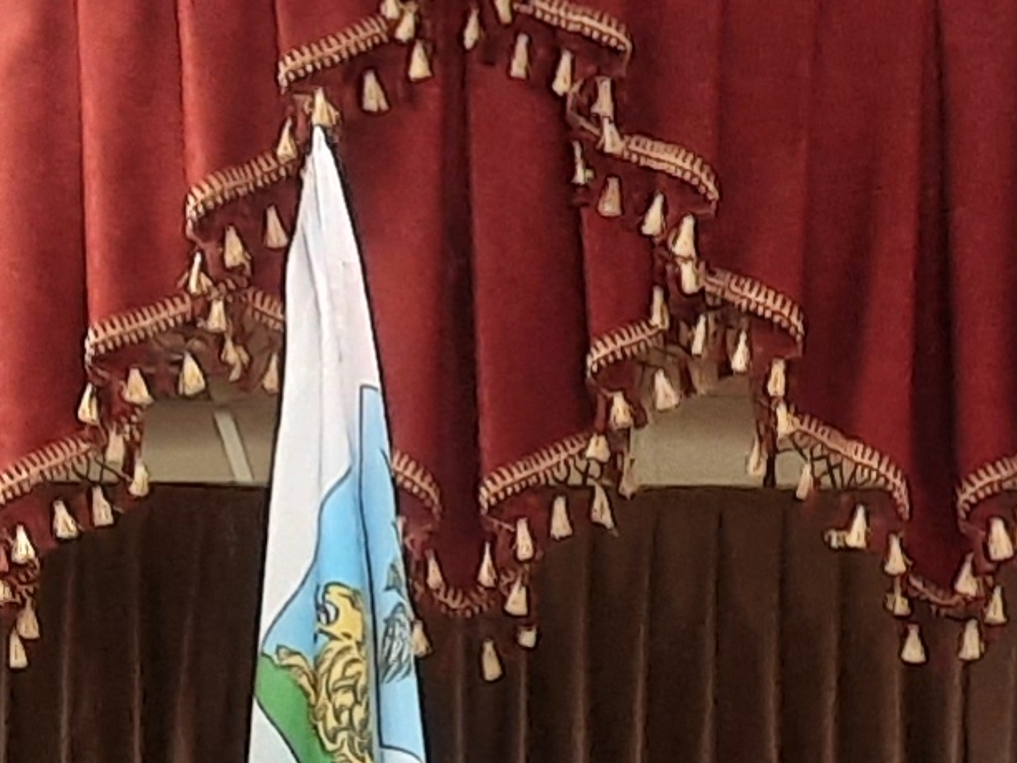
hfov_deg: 12.1
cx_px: 785
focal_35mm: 163
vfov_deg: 7.7
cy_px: 2458
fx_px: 4790
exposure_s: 1/50
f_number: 2
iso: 200
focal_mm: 4.6
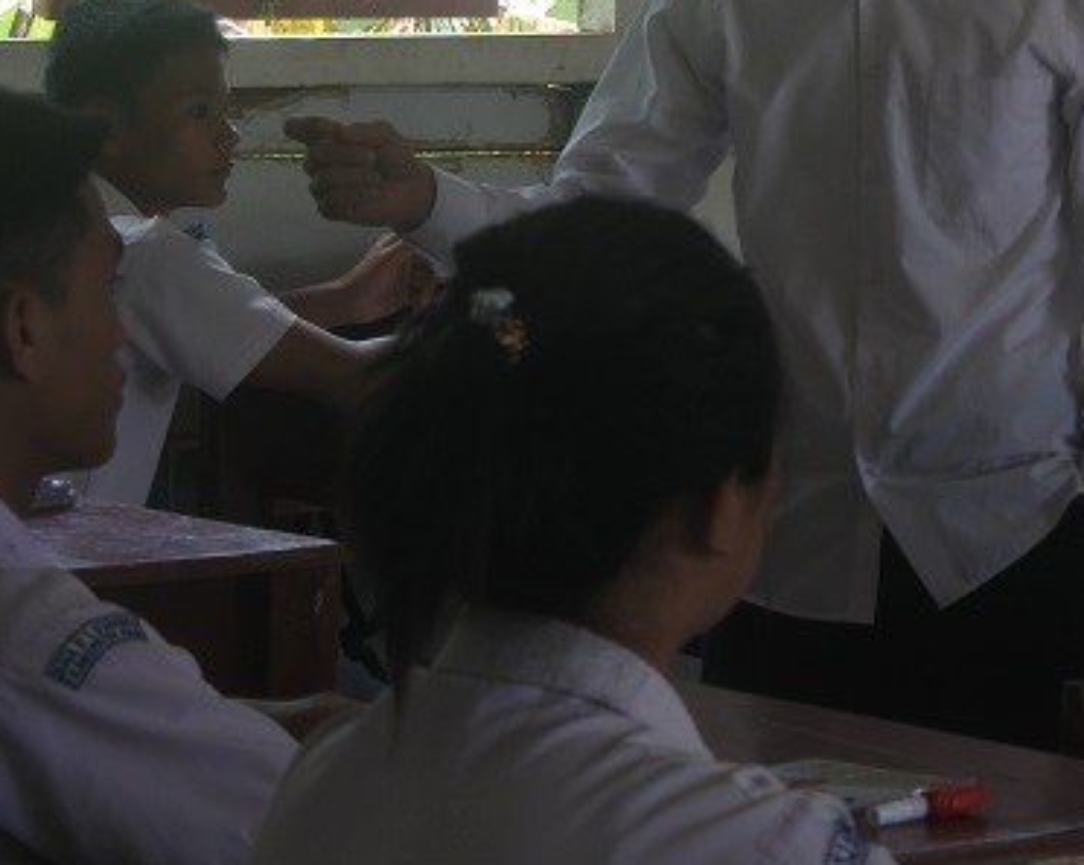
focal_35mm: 184
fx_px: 5898
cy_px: 140
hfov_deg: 10.4
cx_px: 1061
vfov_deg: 8.4
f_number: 5.6
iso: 200
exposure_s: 1/80
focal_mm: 30
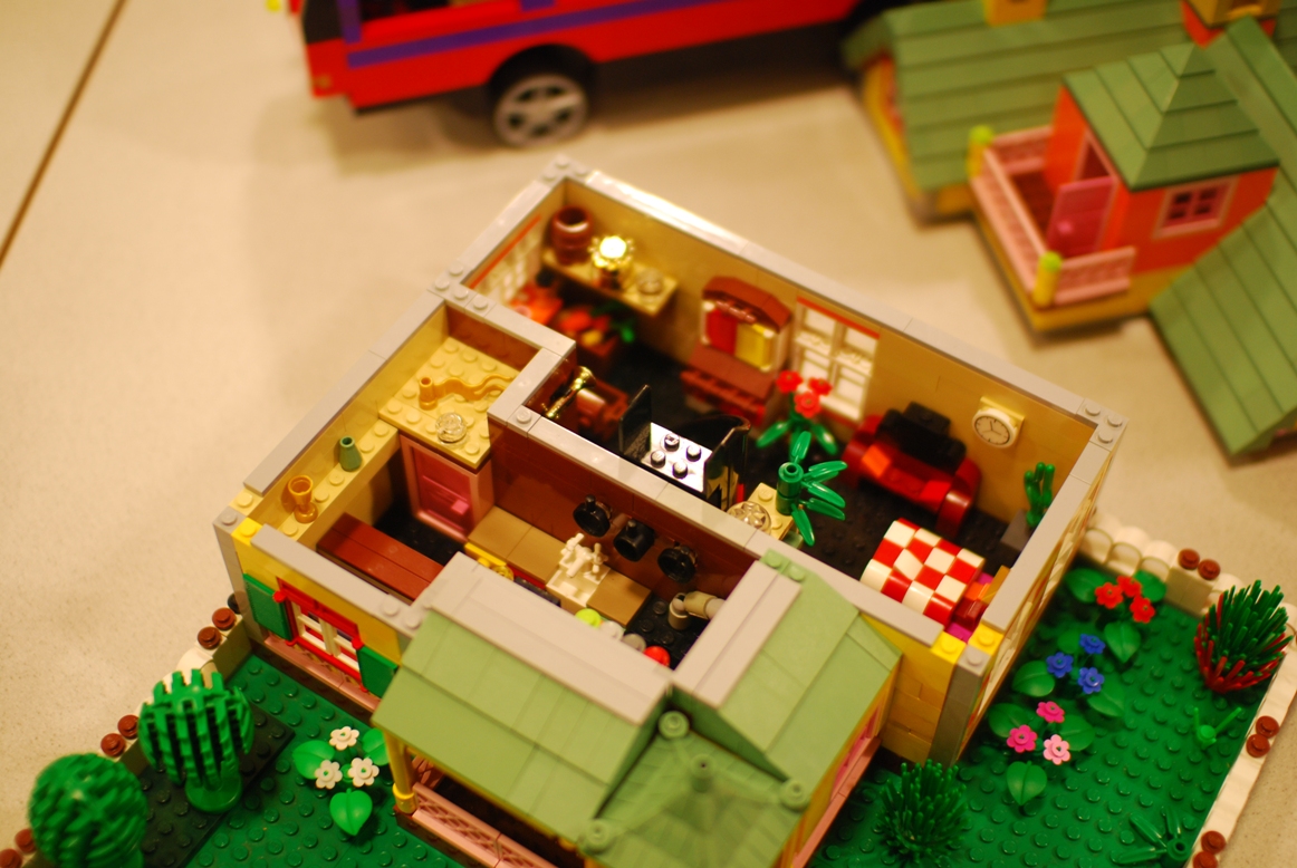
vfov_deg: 29.9
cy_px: 434
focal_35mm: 45
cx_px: 648
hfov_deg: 43.6
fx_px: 1623
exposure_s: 1/60
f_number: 1.4
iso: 200
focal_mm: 30
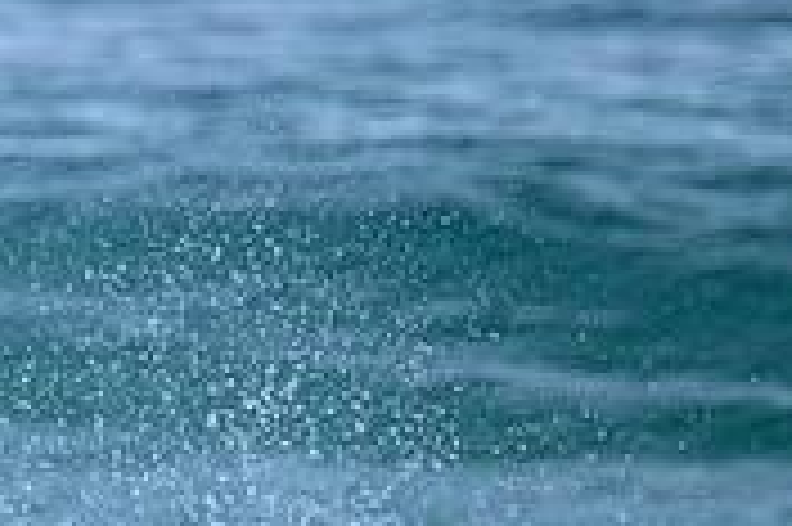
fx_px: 36947
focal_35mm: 1681
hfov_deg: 1.2
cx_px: -586
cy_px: 588
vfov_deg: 0.8
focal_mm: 430
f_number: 7.6
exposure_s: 1/2000
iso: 900
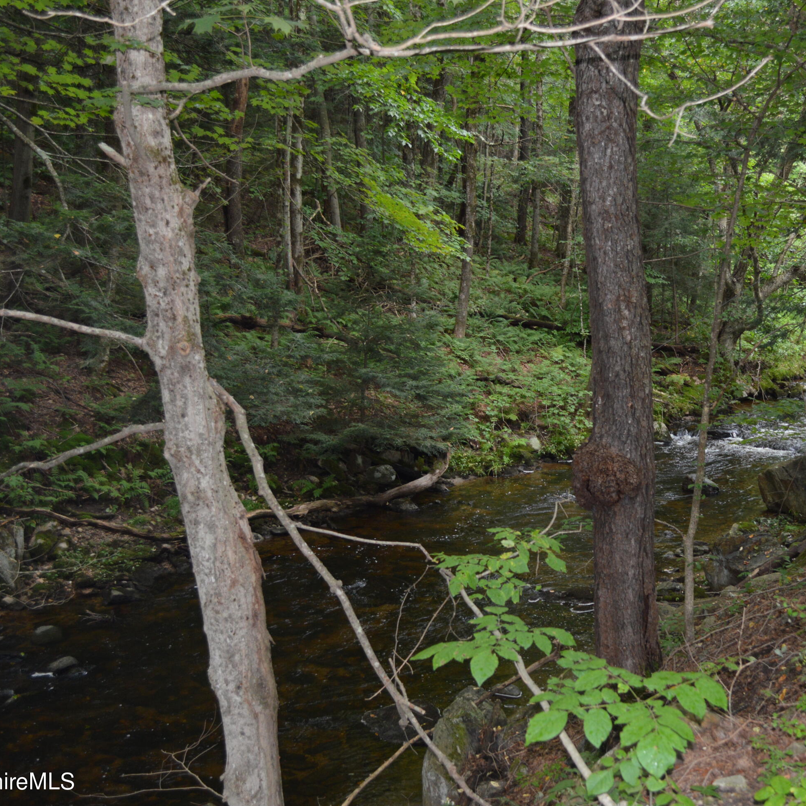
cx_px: 549
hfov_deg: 35.6
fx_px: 1238
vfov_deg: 36.1
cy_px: 407
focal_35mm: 47
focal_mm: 24
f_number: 4
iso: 560
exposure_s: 1/60
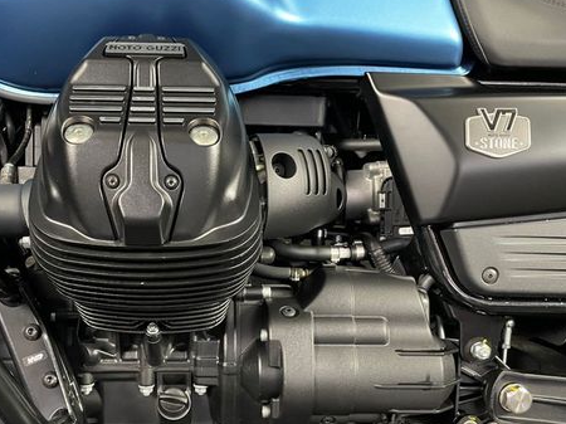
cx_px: 209
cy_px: 286
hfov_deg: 49.6
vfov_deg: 38.2
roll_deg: -0.5
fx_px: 605
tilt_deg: -7.1
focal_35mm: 37
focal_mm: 4.2
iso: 640
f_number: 1.6
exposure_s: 1/33
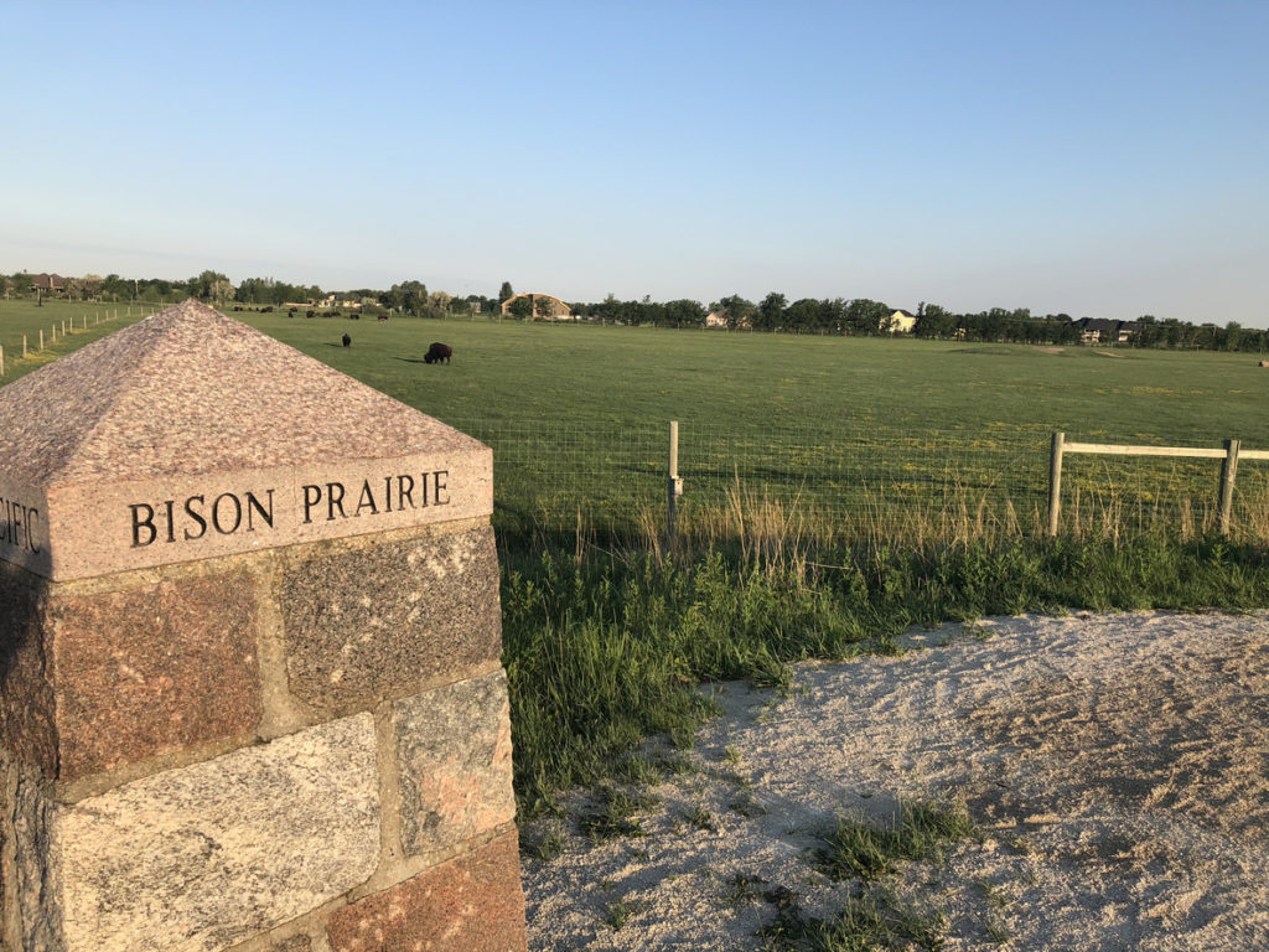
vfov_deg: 49.7
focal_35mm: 28
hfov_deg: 63.4
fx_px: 1026
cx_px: 634
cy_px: 476
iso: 20
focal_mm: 3.99
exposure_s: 1/1200
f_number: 1.8
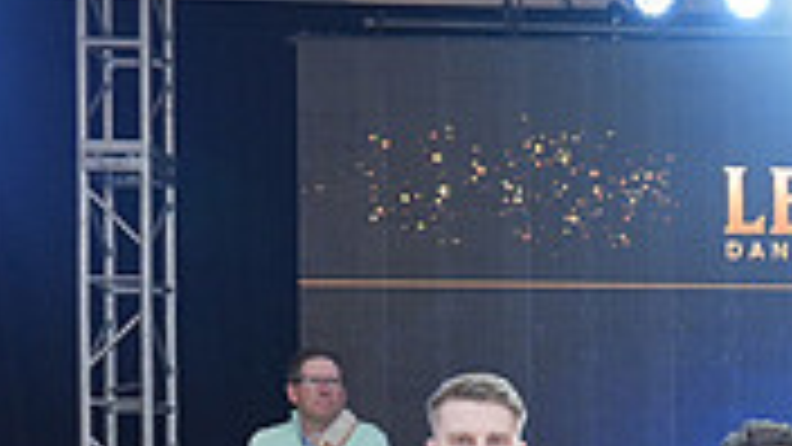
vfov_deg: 13.7
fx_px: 1743
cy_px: 655
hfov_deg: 23.4
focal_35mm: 83
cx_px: 954
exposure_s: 1/200
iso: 1250
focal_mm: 24
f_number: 4
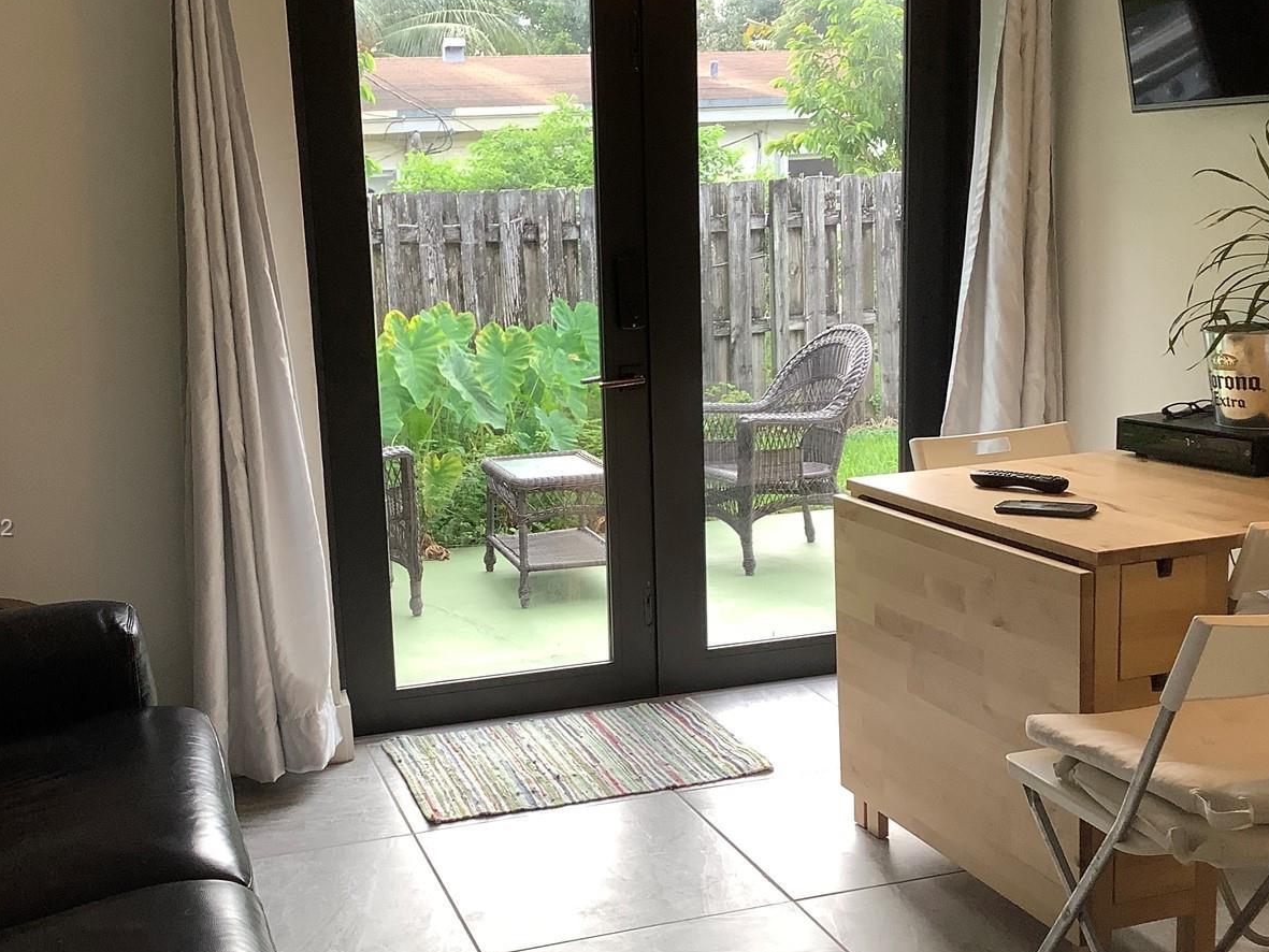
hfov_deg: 44.6
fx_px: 1540
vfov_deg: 34.3
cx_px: 529
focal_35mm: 42
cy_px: 530
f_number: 2.4
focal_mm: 3.3
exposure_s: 1/50
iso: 50
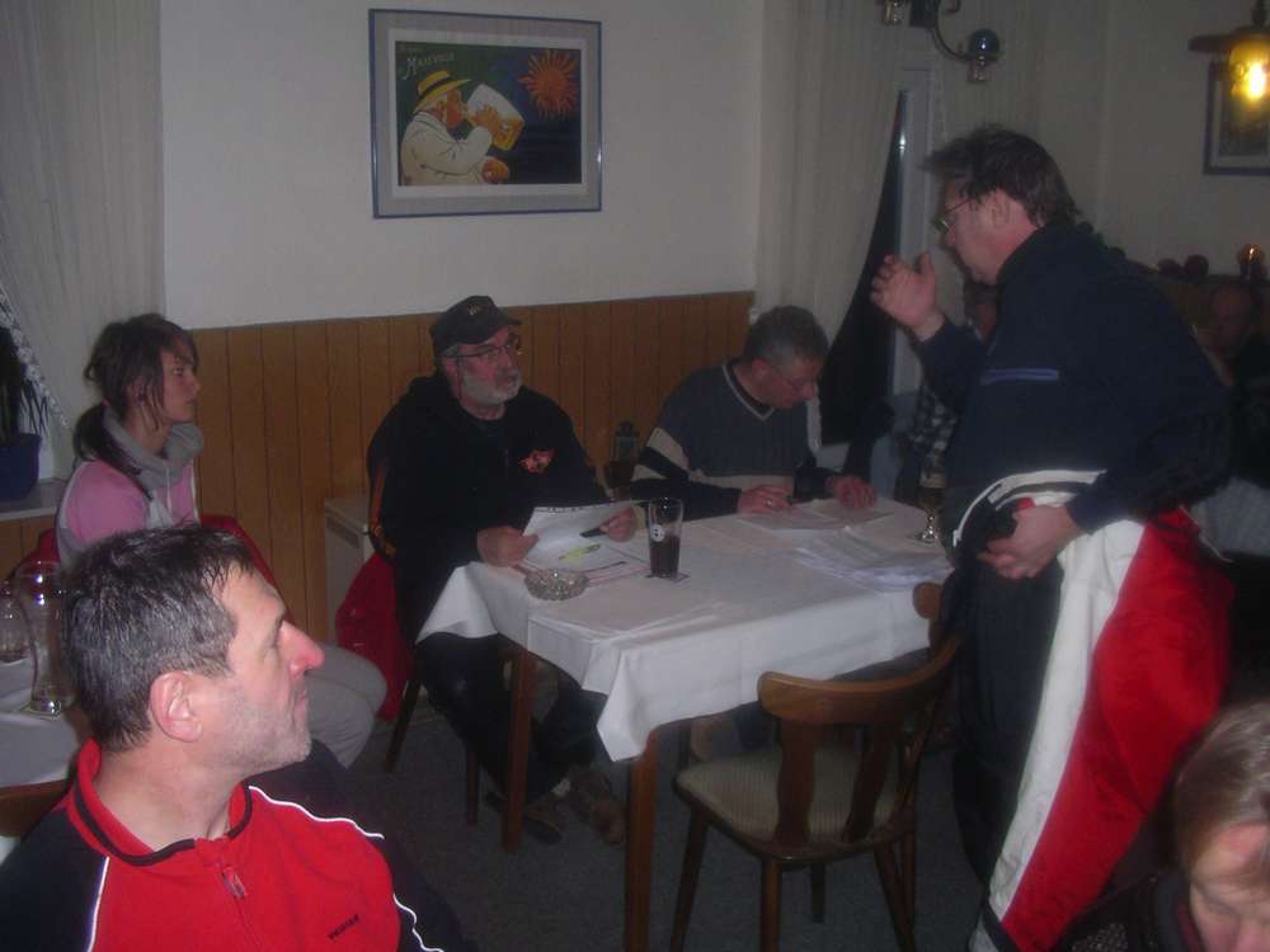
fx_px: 1357
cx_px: 635
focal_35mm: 37
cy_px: 476
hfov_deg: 50.1
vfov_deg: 38.7
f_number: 2.8
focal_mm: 5.7
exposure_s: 1/60
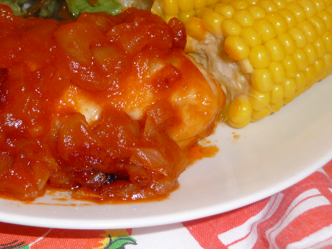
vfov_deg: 22.8
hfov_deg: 30.0
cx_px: 100
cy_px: 75
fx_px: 614
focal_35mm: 64
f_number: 4
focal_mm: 7.1
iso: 100
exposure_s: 1/30
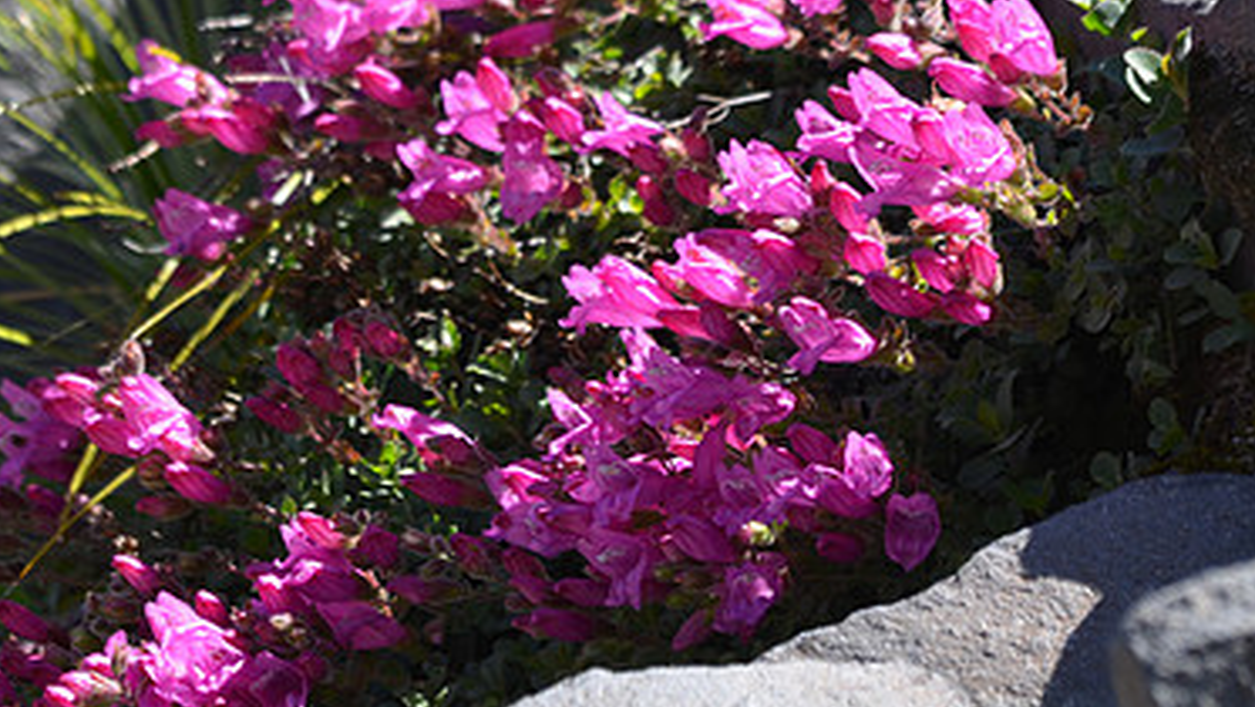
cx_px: 458
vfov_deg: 2.6
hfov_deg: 4.5
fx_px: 15837
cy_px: 71
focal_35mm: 476
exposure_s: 1/125
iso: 110
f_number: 8
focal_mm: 195
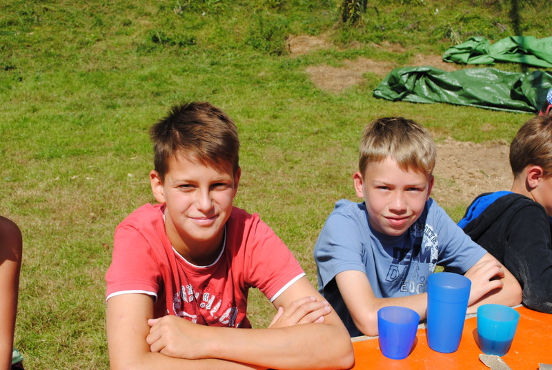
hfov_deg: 41.1
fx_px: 737
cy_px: 185
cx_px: 276
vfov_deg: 28.2
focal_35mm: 48
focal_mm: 32
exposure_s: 1/320
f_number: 9
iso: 100
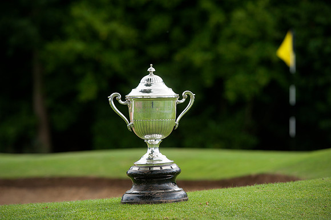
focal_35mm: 140
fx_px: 1286
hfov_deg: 14.7
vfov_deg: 9.8
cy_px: 110
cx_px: 166
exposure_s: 1/1000
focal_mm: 140
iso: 200
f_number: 4
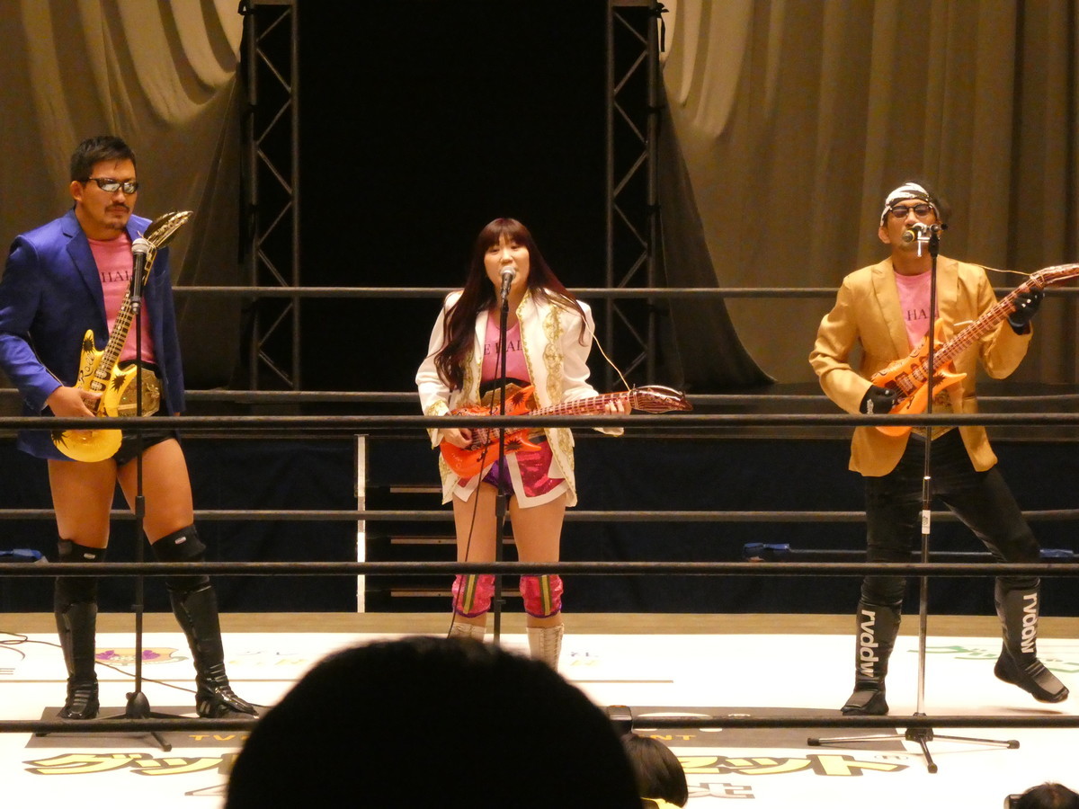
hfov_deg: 10.7
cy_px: 404
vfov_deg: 8.0
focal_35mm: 185
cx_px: 540
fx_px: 5767
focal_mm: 33.2
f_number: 5.6
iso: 1600
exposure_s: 1/250
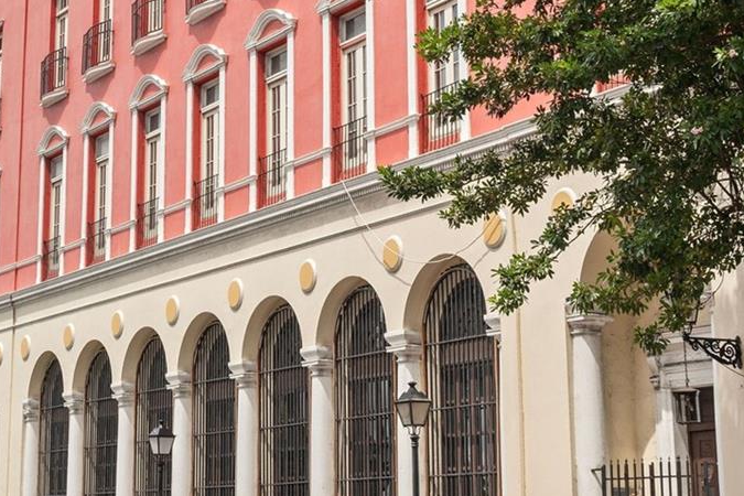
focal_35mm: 83
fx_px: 1715
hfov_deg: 24.3
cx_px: 242
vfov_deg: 16.4
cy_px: 110
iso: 400
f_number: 9
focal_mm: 35
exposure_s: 1/250
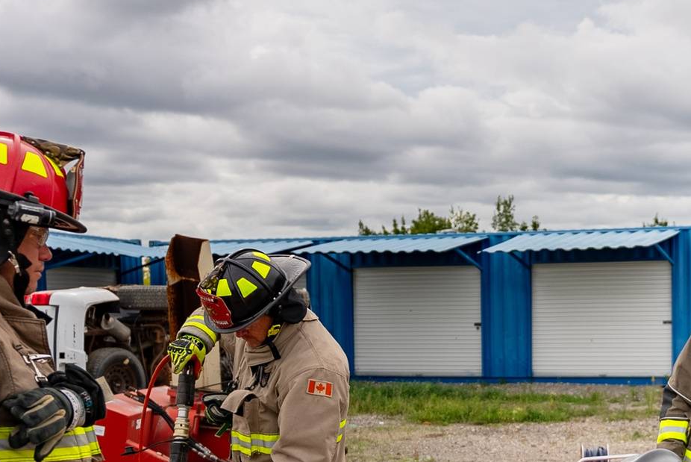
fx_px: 1383
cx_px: 697
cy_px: 433
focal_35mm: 72
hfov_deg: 26.5
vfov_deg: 18.6
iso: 100
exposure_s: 1/1250
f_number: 2.8
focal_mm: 24
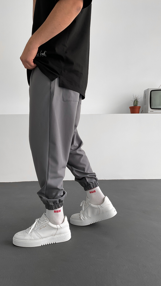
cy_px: 142
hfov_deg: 36.7
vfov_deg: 61.0
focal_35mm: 32
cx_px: 78
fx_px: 243
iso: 32
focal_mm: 3
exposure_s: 1/120
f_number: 1.8
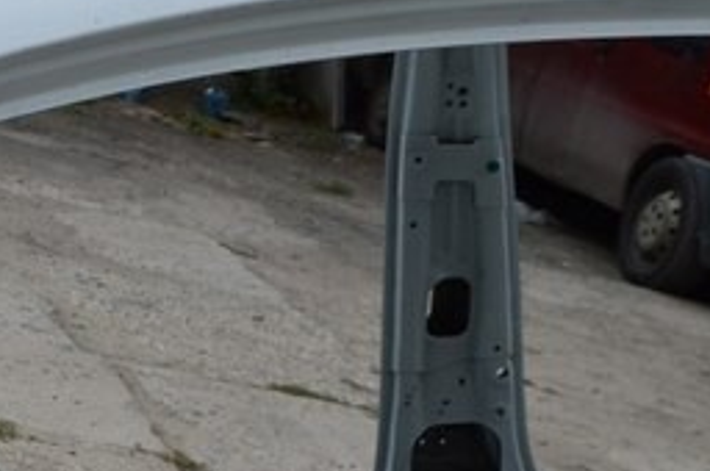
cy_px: 503
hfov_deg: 16.8
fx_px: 2127
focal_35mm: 108
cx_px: -413
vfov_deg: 12.5
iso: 100
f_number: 8
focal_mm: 18
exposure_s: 1/320
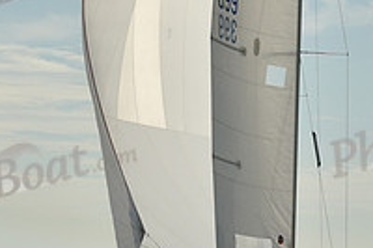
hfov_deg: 10.1
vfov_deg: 6.7
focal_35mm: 203
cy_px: 60
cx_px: 234
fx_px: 2102
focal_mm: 70
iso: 320
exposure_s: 1/2000
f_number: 10
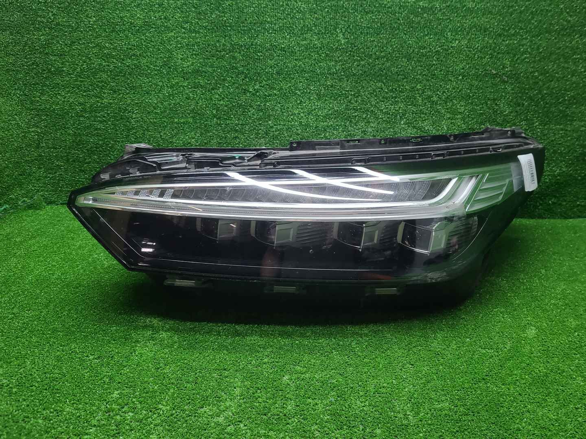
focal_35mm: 26
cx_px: 293
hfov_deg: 67.3
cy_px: 220
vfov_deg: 53.1
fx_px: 440
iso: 98
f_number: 1.8
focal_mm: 5.4
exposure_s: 1/100
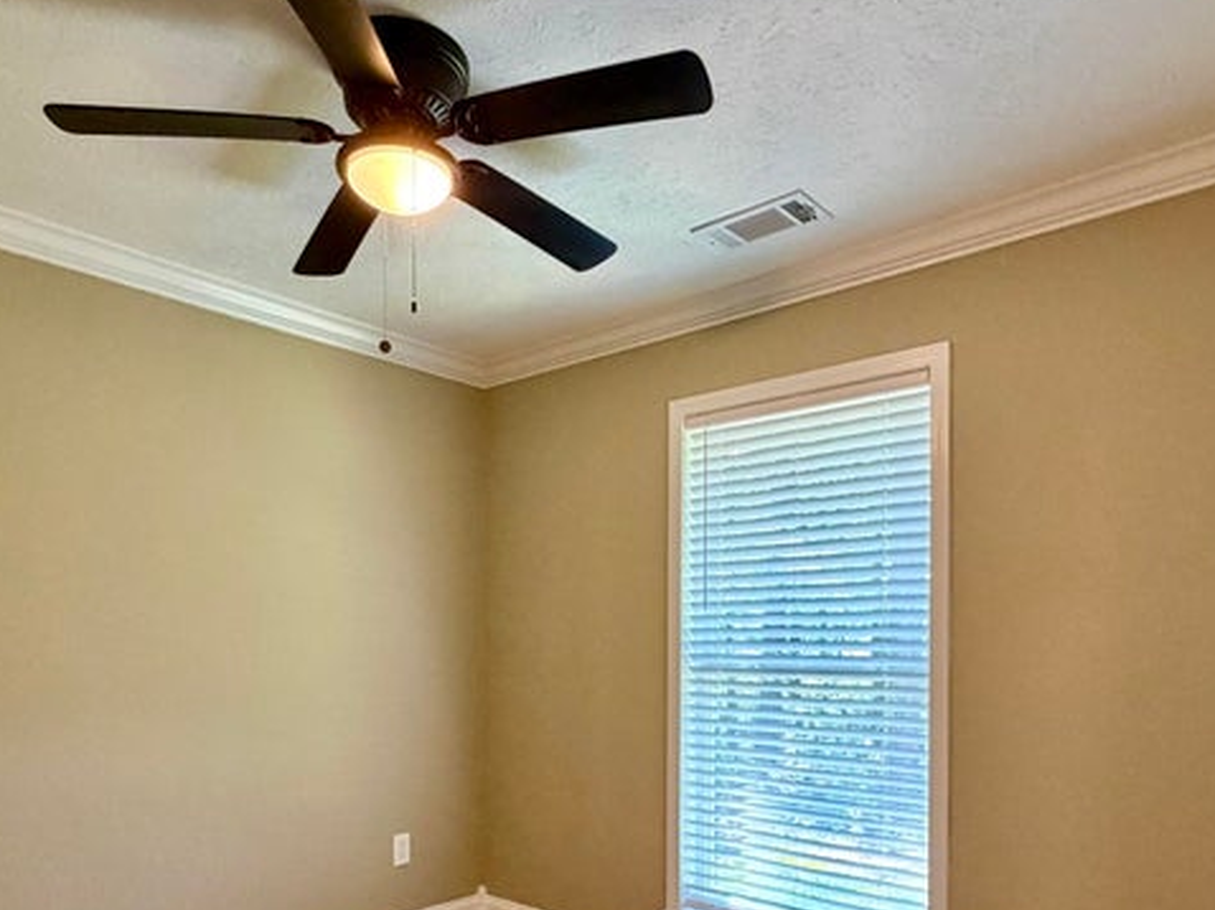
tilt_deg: -1.4
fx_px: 877
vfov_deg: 53.0
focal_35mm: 25
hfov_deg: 69.4
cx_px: 580
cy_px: 653
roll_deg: +0.3
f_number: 2.2
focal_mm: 2.22
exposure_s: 1/60
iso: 500
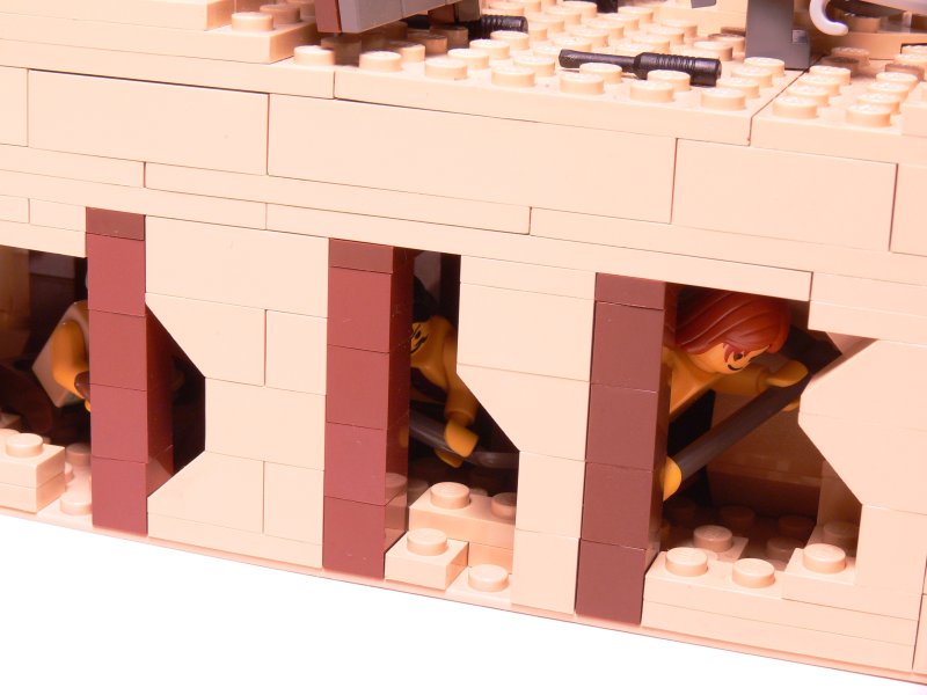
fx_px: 2089
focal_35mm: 78
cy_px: 348
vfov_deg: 18.9
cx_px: 464
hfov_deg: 25.0
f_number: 6.3
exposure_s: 1/5
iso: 80
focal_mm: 16.4
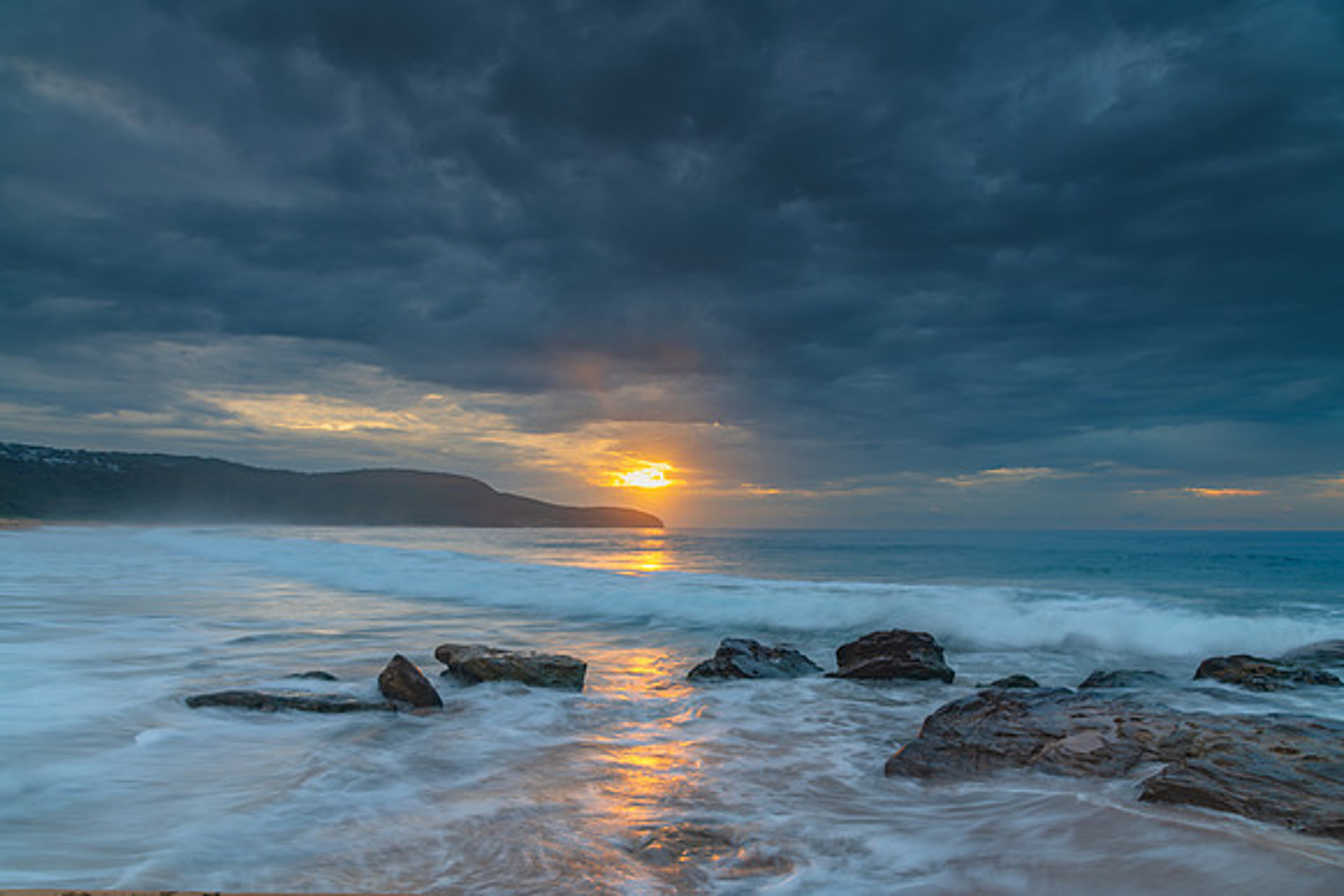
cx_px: 672
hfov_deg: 73.7
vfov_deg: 53.2
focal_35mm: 24
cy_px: 448
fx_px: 896
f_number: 9
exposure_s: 1/1.67
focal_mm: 24
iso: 50
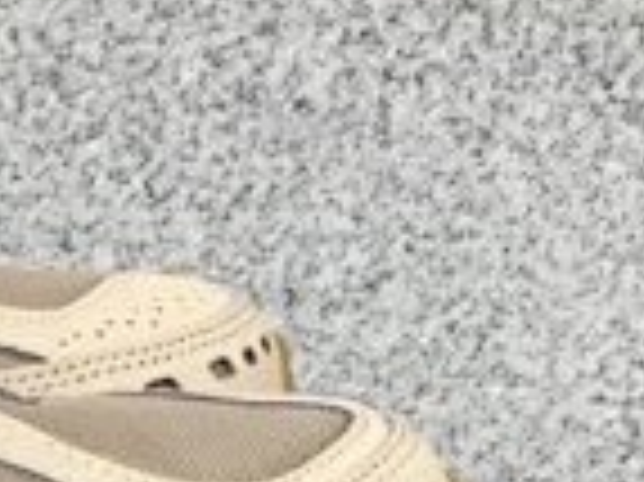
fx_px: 2584
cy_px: 793
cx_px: -558
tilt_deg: -21.4
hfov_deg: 12.8
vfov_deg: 10.2
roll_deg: +0.0
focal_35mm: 139
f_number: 2.4
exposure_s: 1/100
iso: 25
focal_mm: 3.3
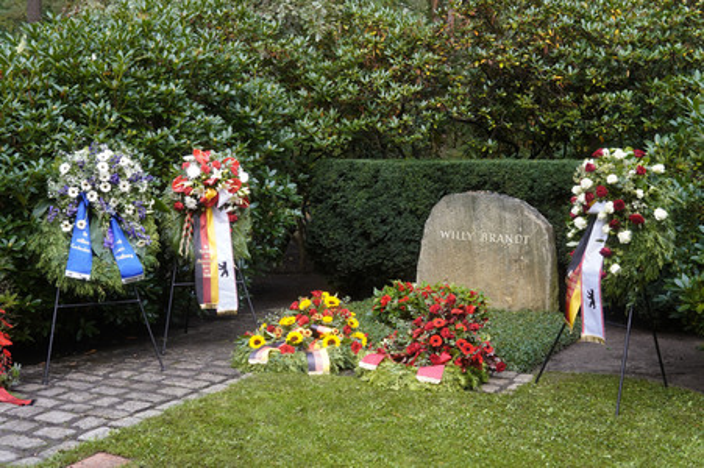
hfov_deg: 43.6
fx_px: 879
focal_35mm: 45
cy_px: 234
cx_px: 352
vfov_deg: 29.8
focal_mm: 30
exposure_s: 1/80
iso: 320
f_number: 5
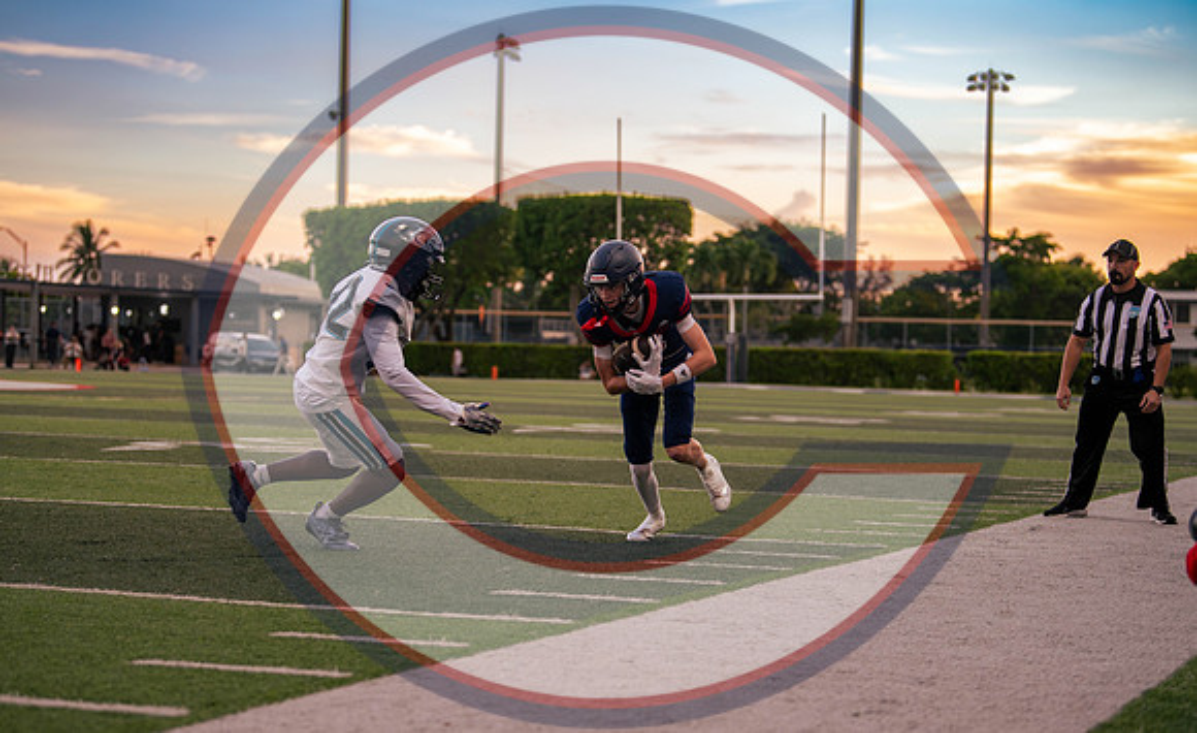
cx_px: 562
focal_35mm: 90
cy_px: 423
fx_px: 2931
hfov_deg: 23.1
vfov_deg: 14.2
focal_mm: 78
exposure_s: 1/1000
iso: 640
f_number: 2.8
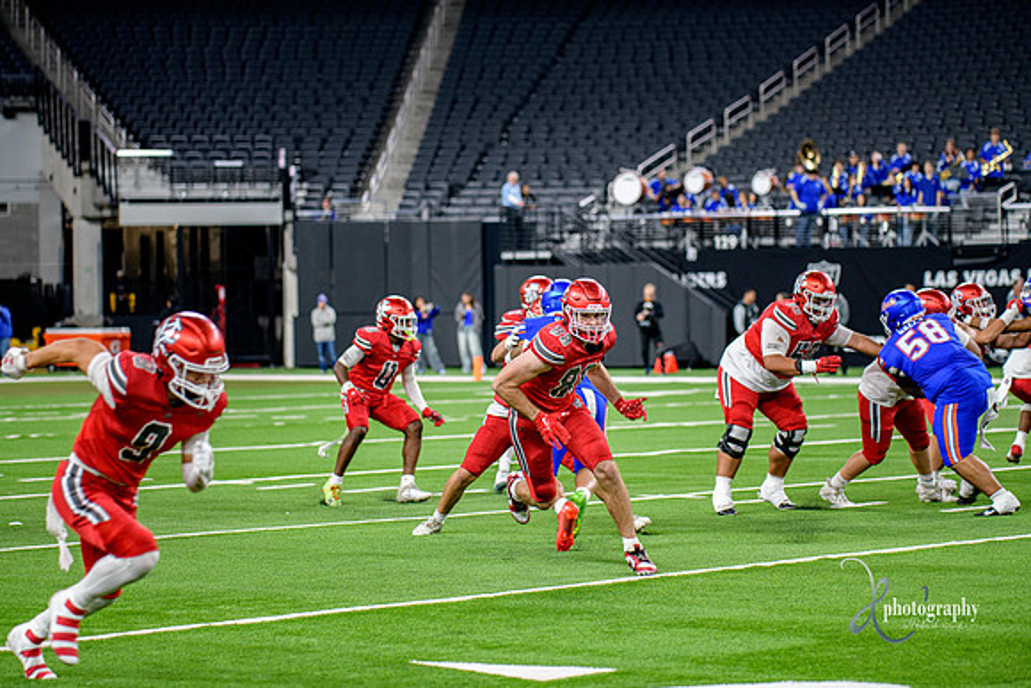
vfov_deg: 11.0
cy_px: 344
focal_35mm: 125
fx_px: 3581
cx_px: 516
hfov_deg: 16.4
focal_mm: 125
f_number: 2.8
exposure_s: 1/400
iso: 1000
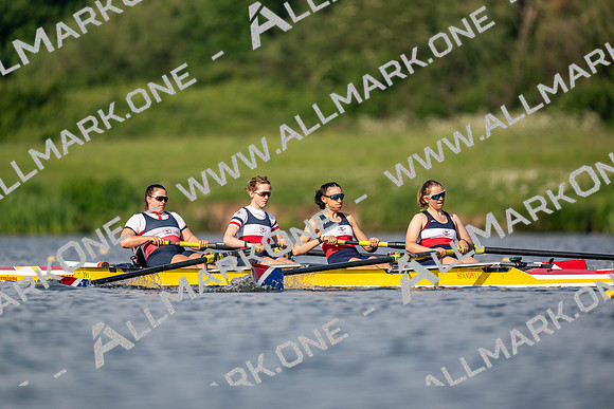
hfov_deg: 3.4
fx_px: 10235
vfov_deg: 2.3
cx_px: 307
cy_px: 204
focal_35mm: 600
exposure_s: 1/2500
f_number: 4
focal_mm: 600
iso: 220
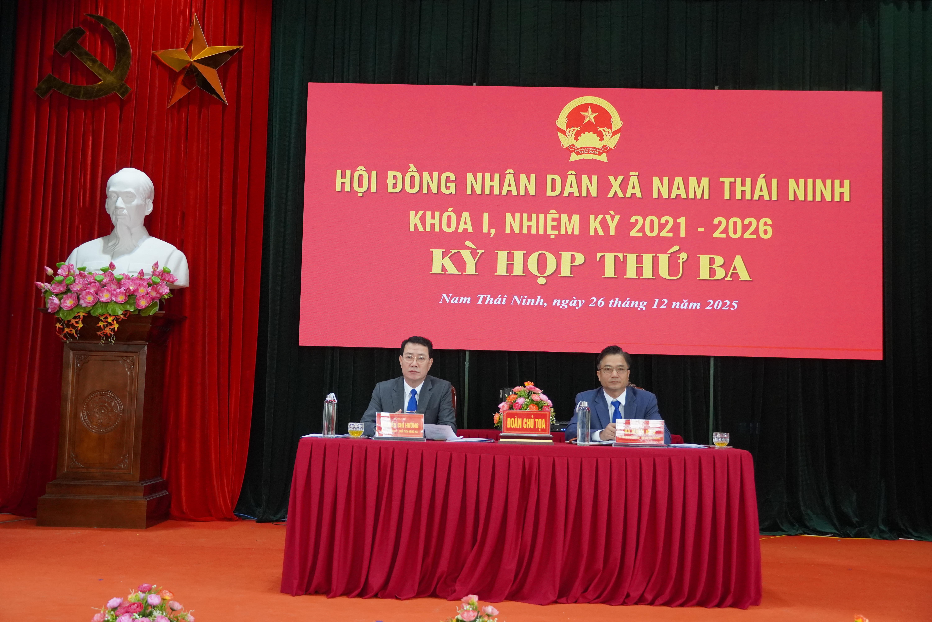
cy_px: 311
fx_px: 1087
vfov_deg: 31.9
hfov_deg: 46.4
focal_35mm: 42
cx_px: 466
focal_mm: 28
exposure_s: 1/160
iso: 2000
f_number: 4.5
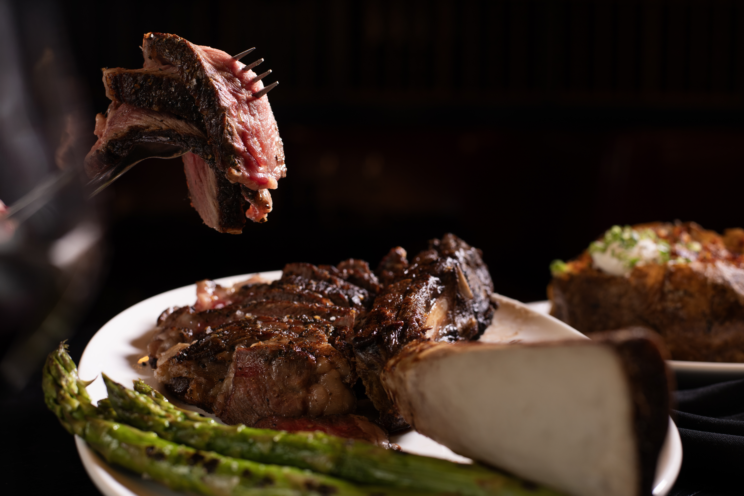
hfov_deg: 39.6
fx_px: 1033
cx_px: 372
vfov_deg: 27.0
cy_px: 248
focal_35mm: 50
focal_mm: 50
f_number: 4.5
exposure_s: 1/160
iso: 160
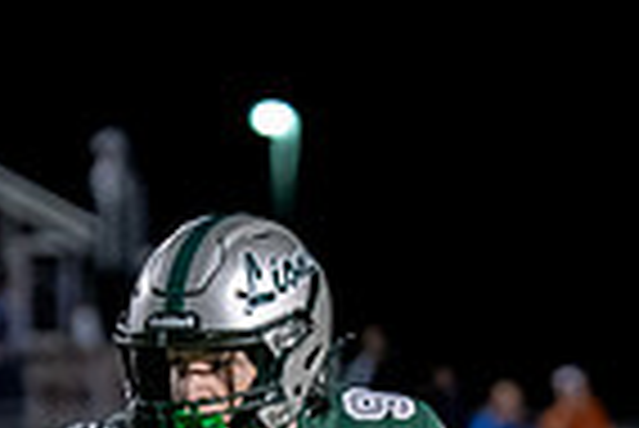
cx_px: 446
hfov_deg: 2.9
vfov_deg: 1.9
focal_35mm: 708
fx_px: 12580
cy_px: 720
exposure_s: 1/1000
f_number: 2.8
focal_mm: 119
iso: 3200
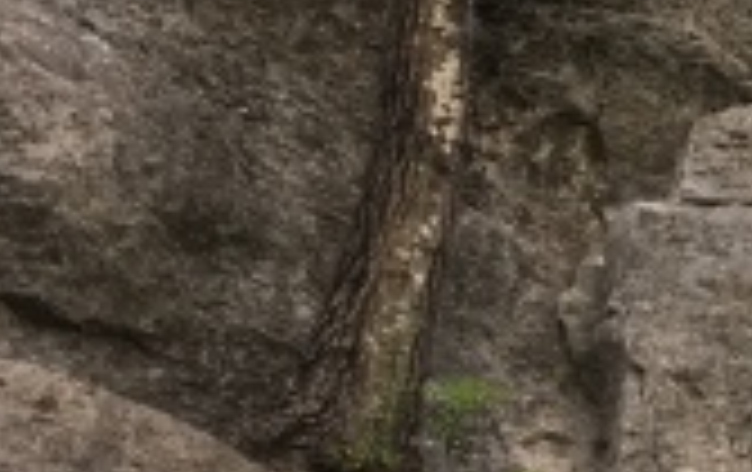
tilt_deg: +52.7
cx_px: 1427
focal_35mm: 147
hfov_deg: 12.7
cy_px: -108
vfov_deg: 8.8
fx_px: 3018
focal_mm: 4.15
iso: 40
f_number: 2.2
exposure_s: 1/120
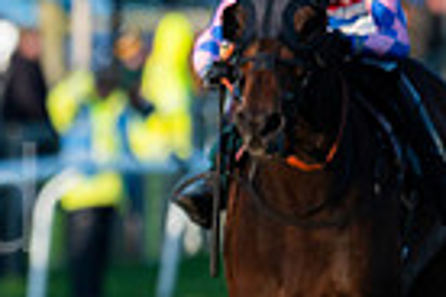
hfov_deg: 1.0
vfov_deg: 0.7
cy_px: 198
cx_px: -455
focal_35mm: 1998
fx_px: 24751
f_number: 4.5
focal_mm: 400
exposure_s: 1/3200
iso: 800
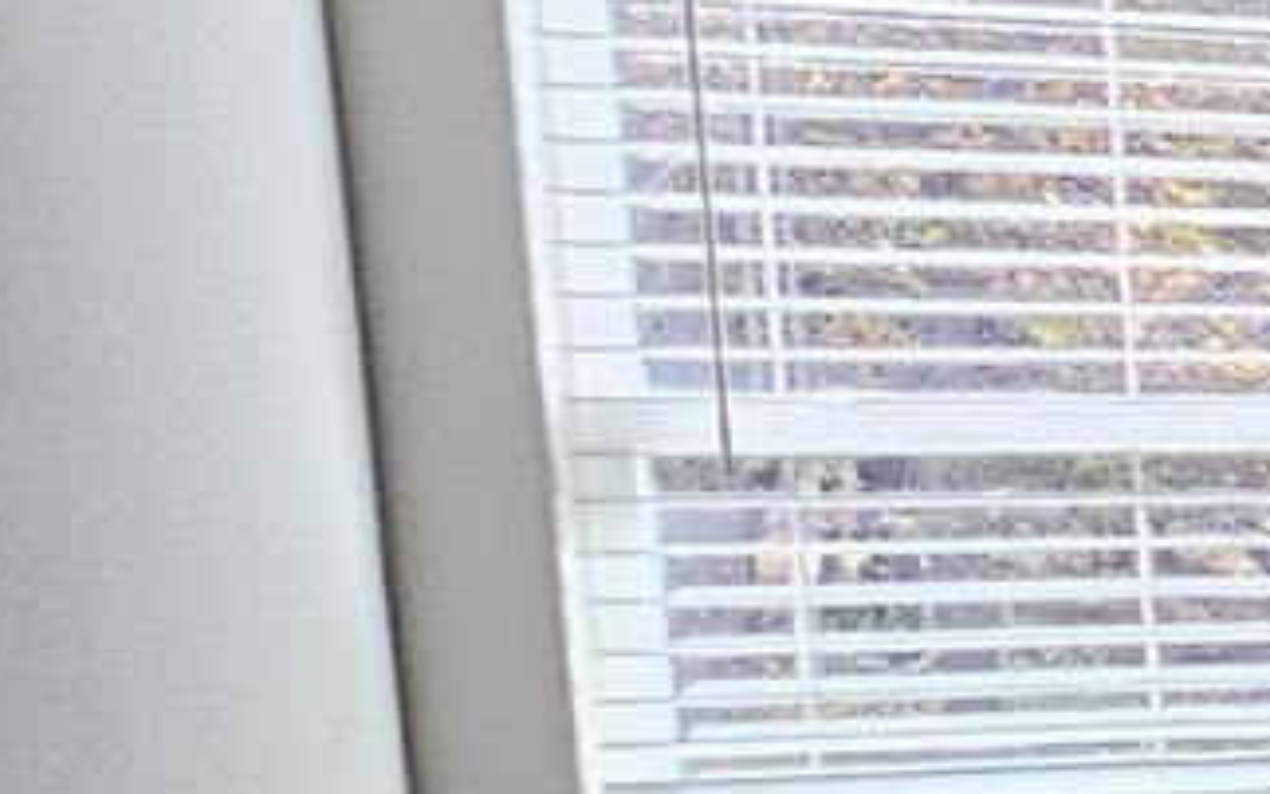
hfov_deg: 14.0
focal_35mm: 82
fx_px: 2839
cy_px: 835
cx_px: 3248
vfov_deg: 15.6
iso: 250
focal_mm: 2.2
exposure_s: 1/359
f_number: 2.2
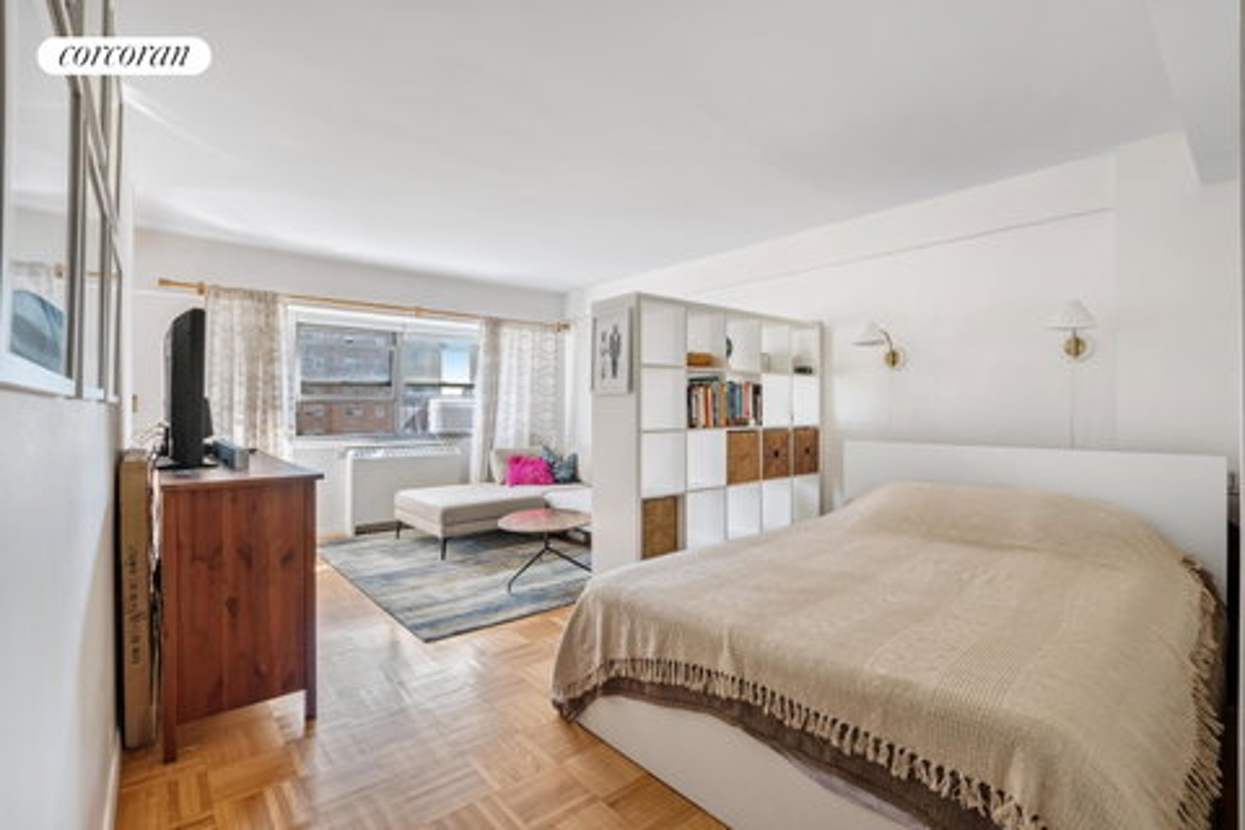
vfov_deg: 77.3
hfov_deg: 100.4
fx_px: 519
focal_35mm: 15
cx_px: 622
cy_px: 415
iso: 200
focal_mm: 10
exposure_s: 1/4
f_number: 8
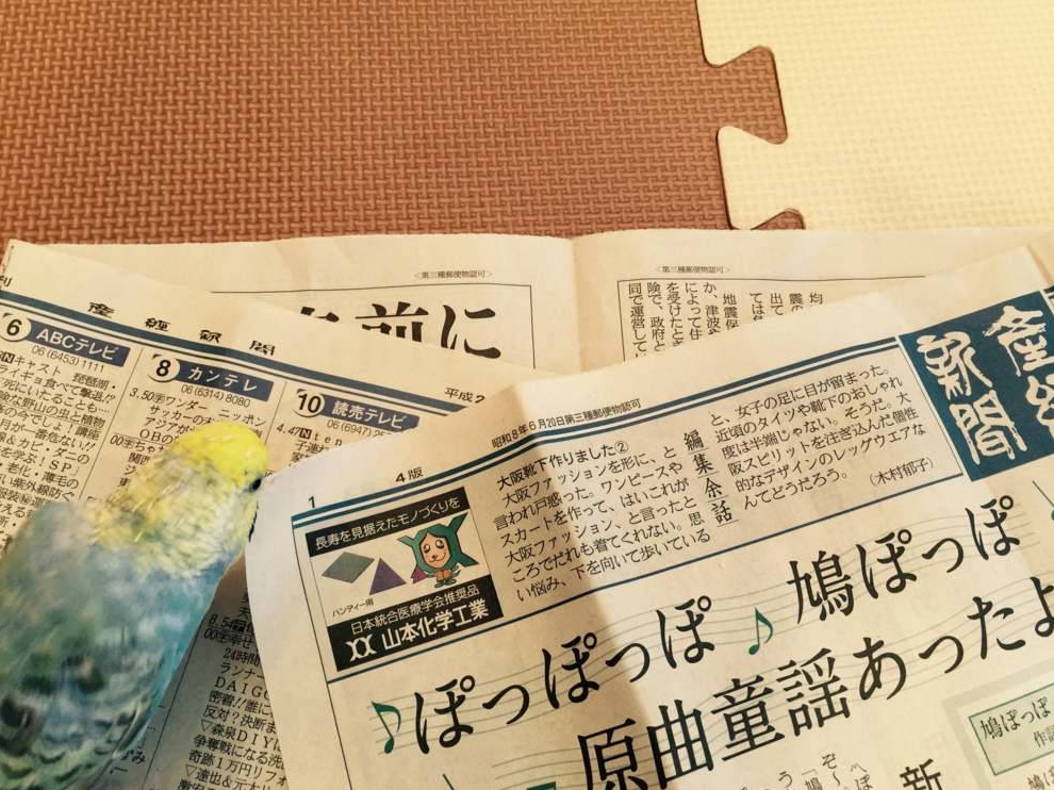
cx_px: 529
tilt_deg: -68.8
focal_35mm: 30
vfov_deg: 46.8
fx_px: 913
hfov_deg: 60.0
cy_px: 392
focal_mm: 4.15
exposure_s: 1/17
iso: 80
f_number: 2.2
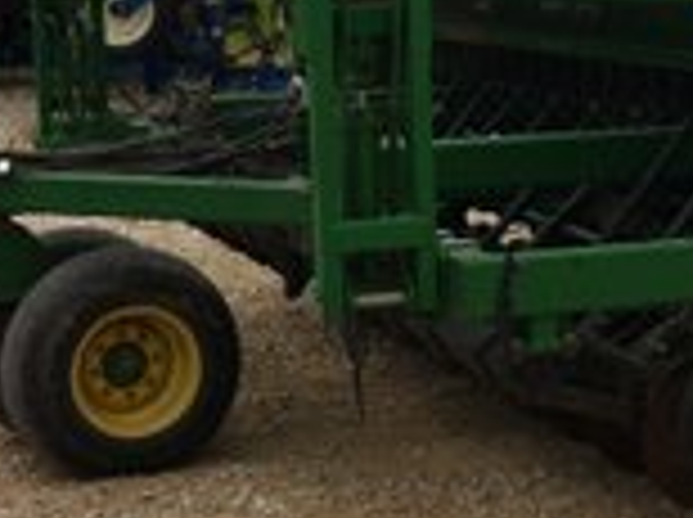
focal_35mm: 109
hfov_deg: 17.9
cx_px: 576
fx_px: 2179
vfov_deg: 13.5
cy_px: 133
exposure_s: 1/887
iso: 80
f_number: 2.8
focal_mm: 3.85
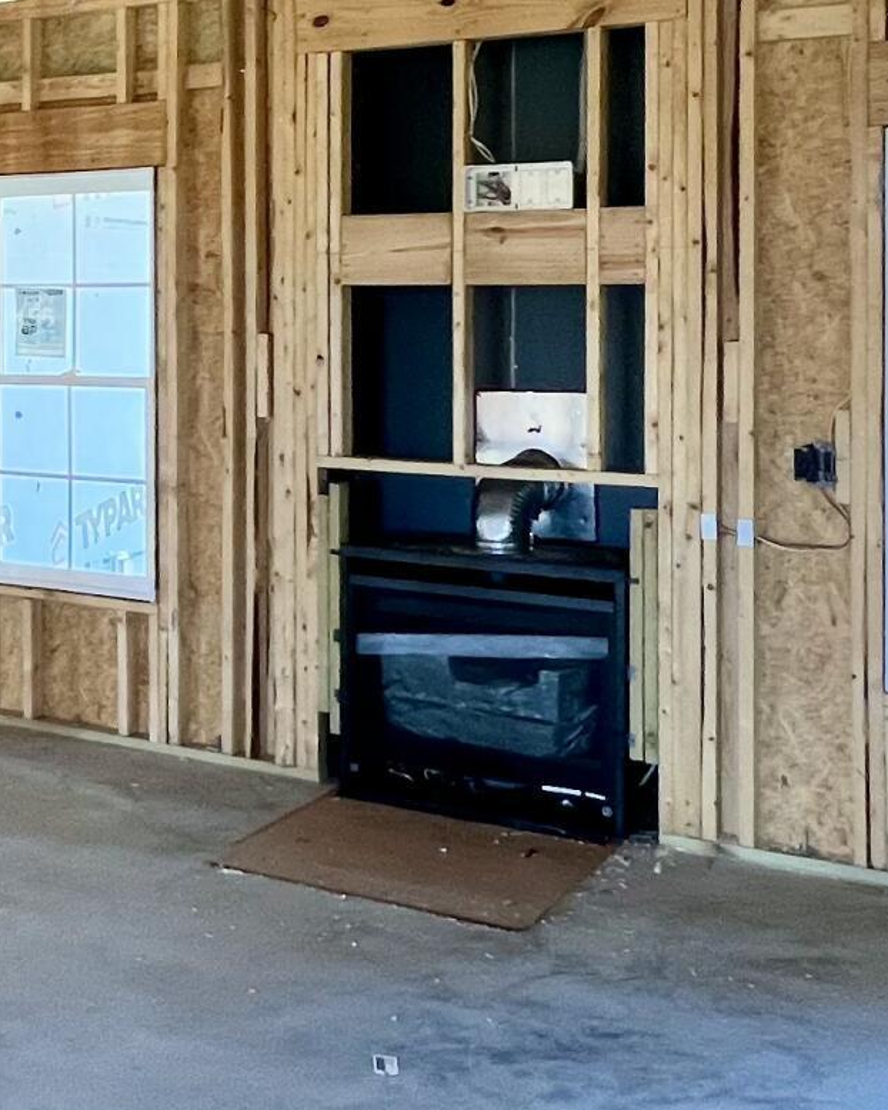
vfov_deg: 37.3
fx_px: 1609
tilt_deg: +0.8
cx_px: -147
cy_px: 304
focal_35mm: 49
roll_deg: -0.1
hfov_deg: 27.5
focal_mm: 1.57
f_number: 1.8
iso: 160
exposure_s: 1/99
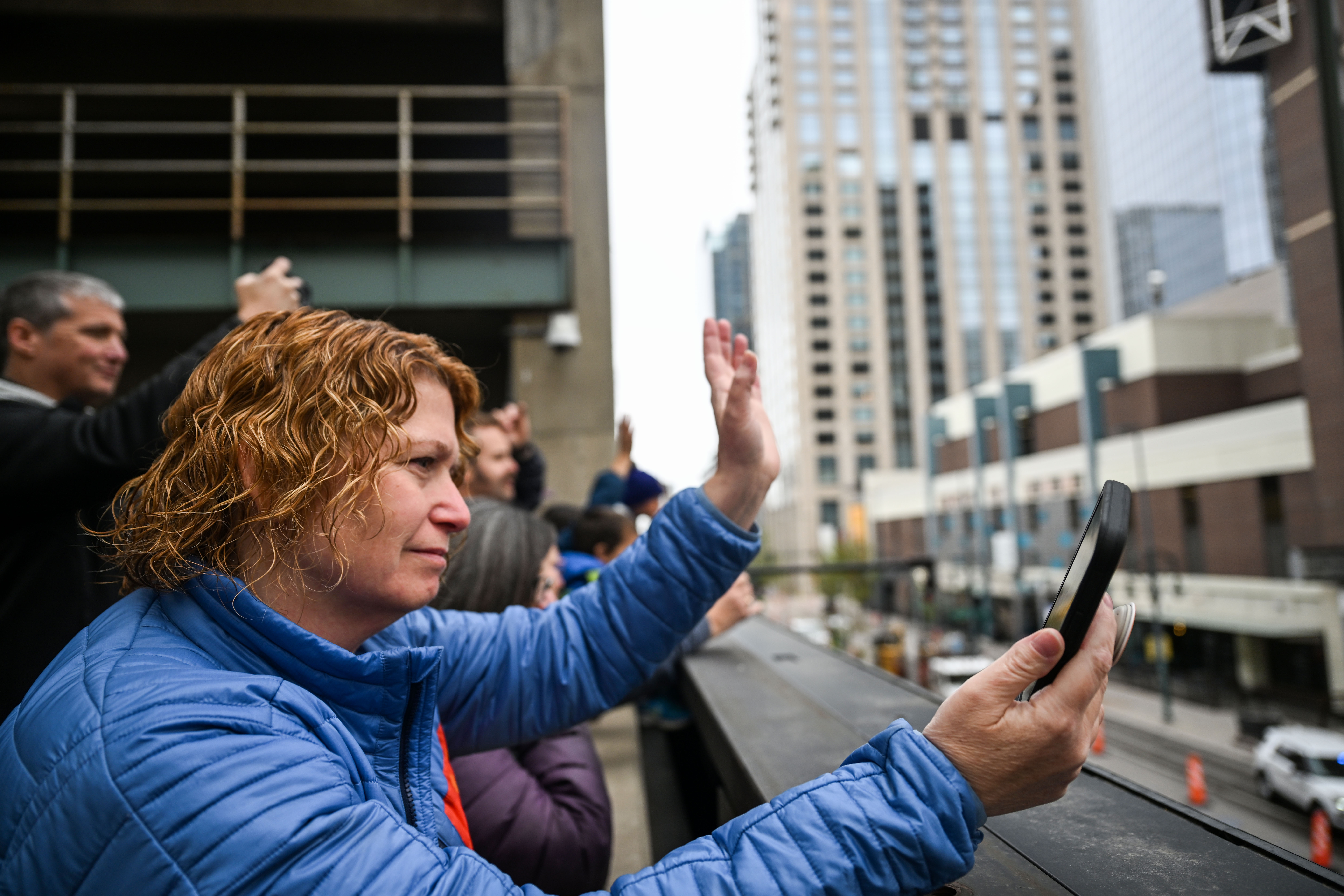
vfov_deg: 53.1
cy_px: 448
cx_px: 672
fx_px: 896
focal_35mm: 24
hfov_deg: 73.7
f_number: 2.8
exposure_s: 1/500
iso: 200
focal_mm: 24
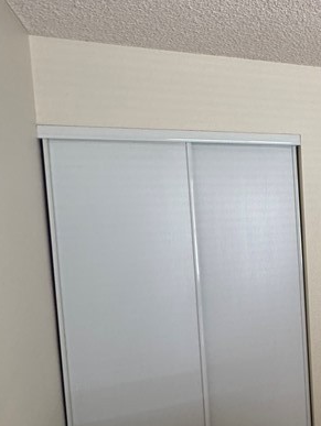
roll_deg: +1.9
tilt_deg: -3.7
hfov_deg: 31.8
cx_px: 393
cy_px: 241
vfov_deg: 50.0
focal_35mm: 37
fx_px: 457
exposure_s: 1/99
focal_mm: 2.22
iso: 320
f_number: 2.2
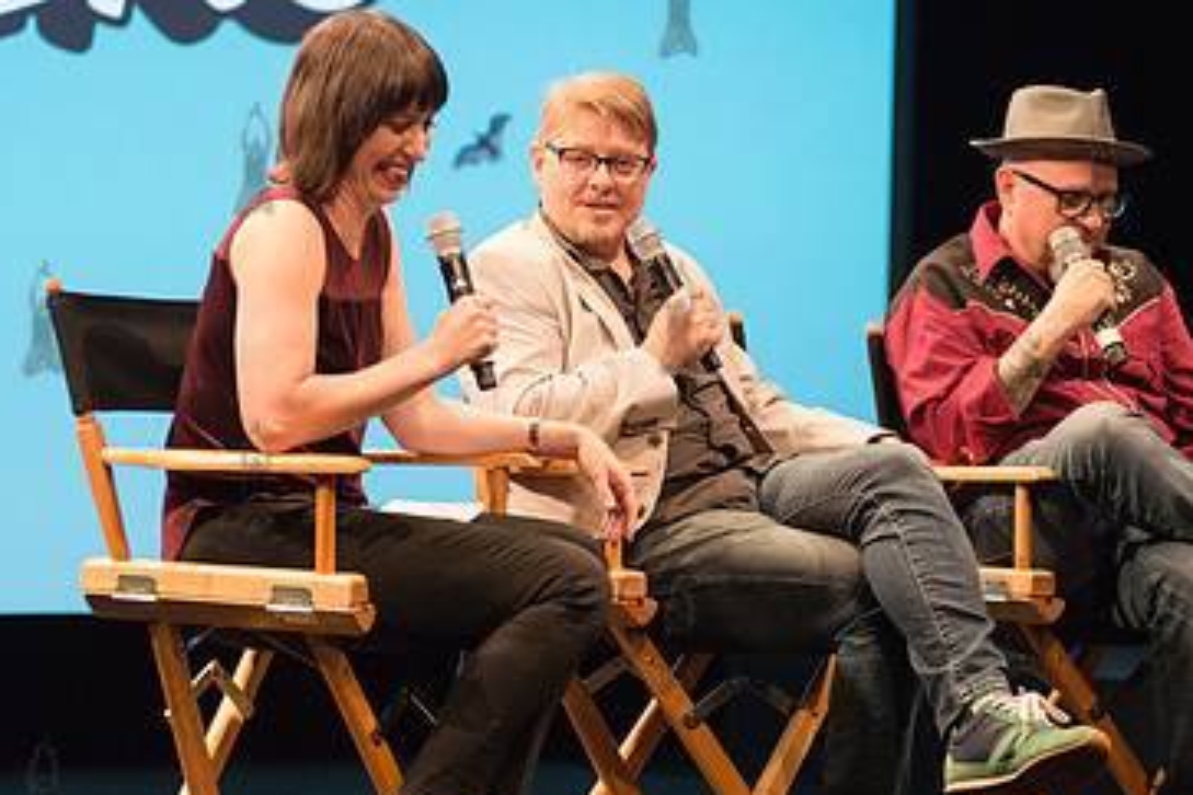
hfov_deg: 16.0
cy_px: 317
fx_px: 4241
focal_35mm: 128
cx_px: 677
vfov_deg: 10.7
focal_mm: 80
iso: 4000
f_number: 3.2
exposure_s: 1/200
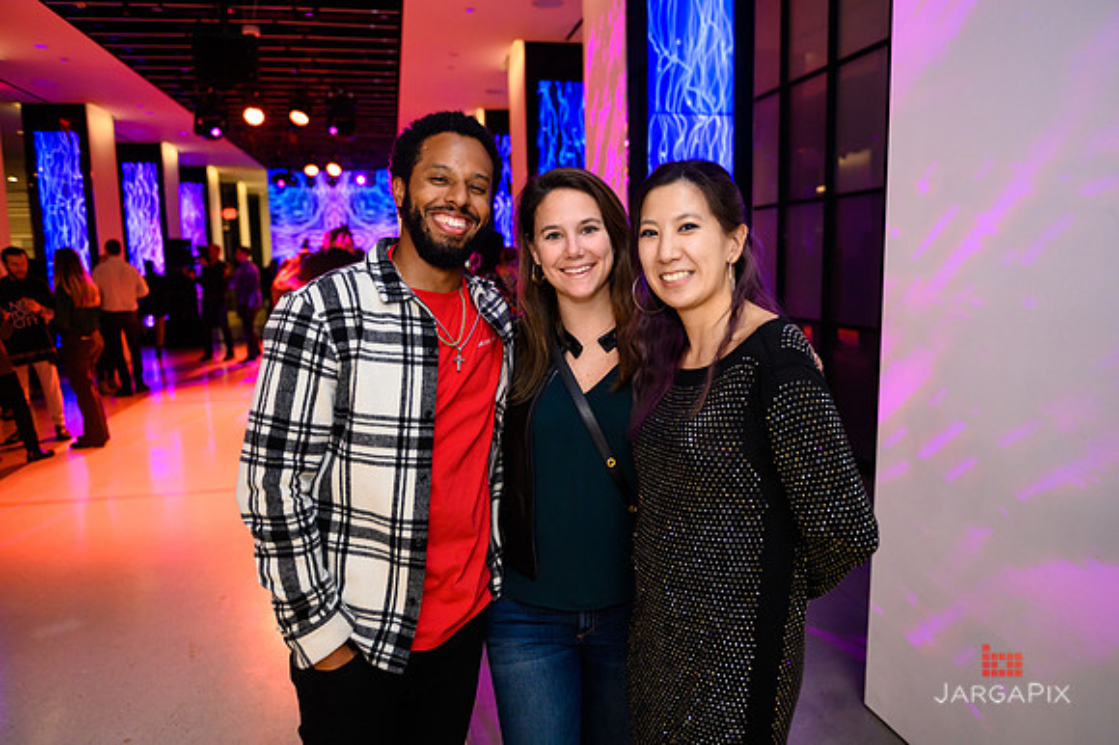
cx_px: 560
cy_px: 372
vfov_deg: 47.9
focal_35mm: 27
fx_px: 839
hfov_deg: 67.4
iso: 1600
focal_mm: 27
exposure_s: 1/200
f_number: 3.2
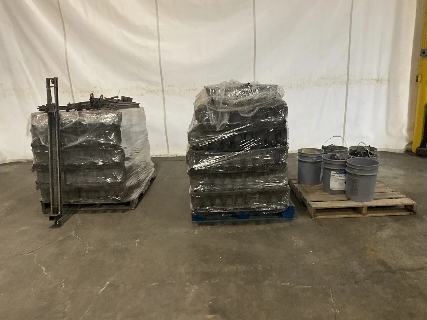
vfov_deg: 48.2
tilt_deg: -14.6
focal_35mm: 29
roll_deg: +0.9
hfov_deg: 61.7
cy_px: 160
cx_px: 214
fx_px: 358
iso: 250
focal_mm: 3
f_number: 1.8
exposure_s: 1/60
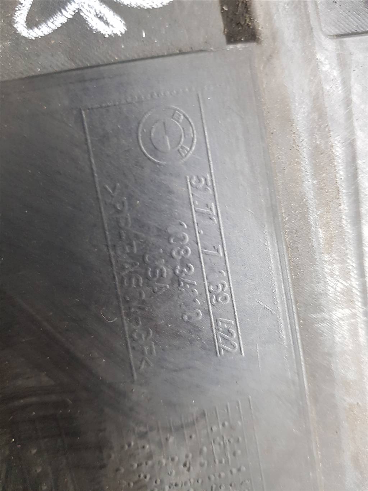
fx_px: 368
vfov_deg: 67.3
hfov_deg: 53.1
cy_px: 246
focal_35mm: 26
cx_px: 184
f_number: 1.7
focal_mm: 4.2
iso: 200
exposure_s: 1/50
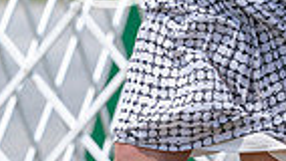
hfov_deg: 2.2
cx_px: 392
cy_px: 50
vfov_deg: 1.2
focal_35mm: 995
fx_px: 7548
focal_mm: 200
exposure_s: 1/1600
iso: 400
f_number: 4.5
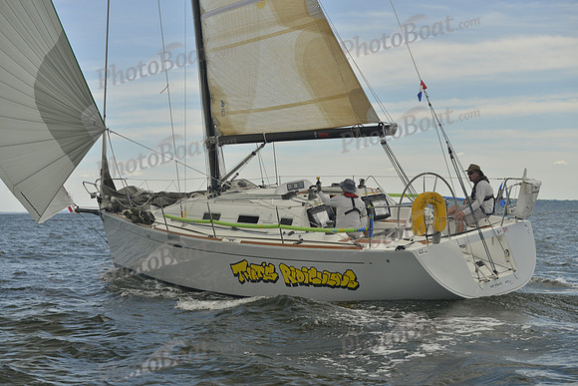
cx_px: 289
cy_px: 193
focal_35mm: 70
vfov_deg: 19.5
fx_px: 1124
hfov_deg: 28.8
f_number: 5.6
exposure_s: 1/640
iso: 200
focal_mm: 70
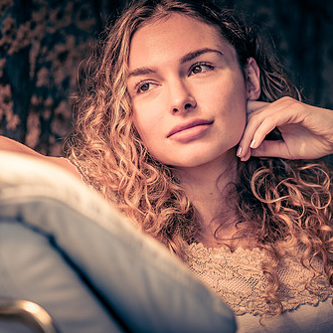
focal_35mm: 141
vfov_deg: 12.4
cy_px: 131
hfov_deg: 12.4
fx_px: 1535
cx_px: 105
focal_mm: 85
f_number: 1.8
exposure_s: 1/200
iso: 320
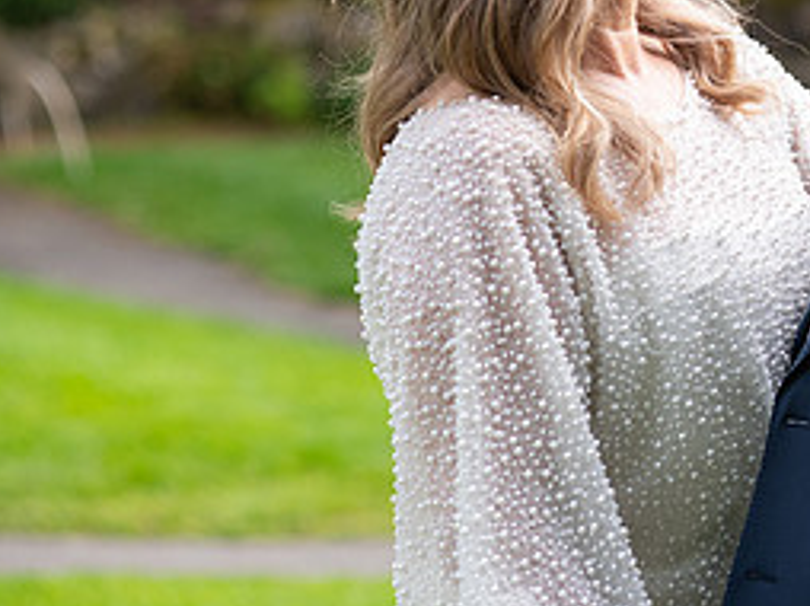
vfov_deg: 6.0
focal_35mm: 246
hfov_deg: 8.0
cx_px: 823
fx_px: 5751
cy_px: 27
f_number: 3.5
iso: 200
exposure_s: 1/400
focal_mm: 112
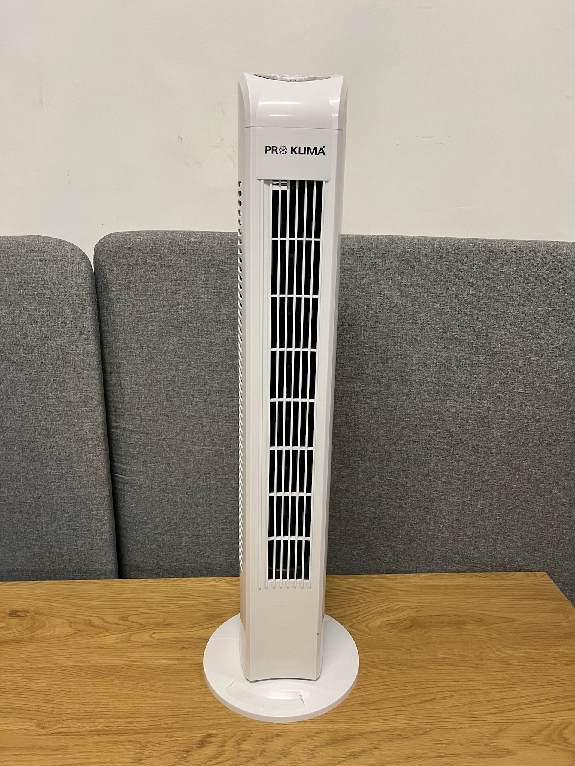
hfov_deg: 53.1
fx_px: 576
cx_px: 288
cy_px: 383
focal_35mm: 26
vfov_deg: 67.3
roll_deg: -0.2
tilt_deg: -15.3
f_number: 1.6
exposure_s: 1/50
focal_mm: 5.1
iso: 80
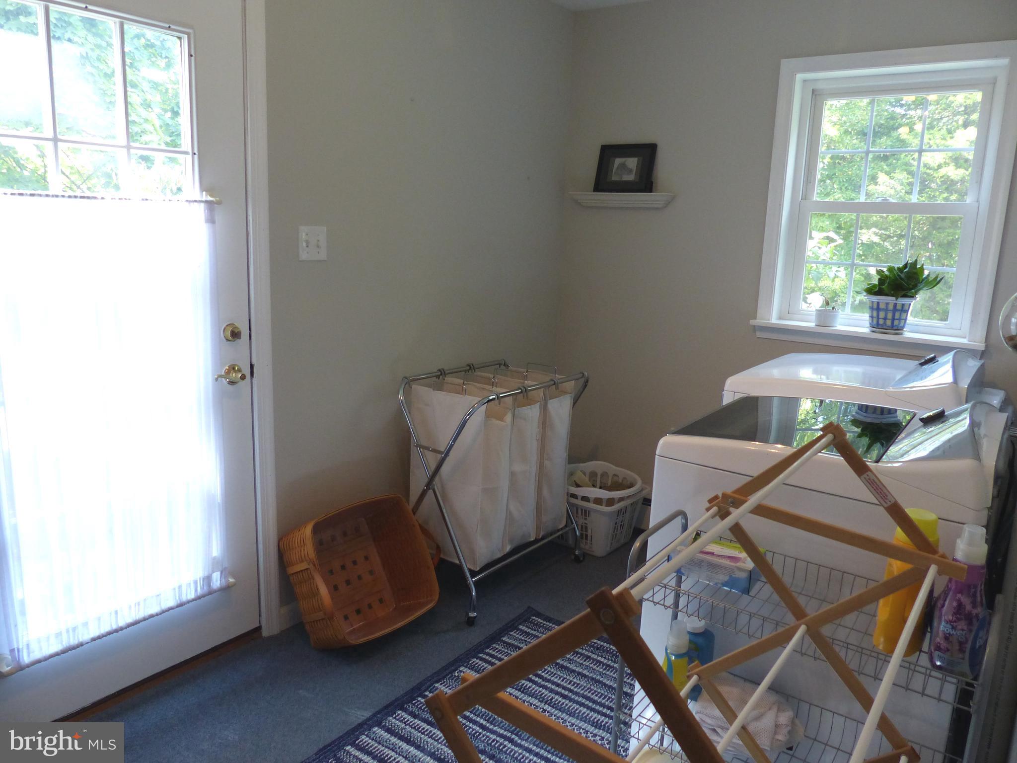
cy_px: 382
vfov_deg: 54.9
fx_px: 734
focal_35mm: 25
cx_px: 508
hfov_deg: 69.4
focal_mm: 4.5
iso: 250
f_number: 2.8
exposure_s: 1/60
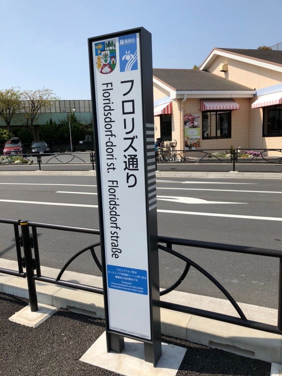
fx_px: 304
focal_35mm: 28
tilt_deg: -12.5
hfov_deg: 49.7
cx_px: 141
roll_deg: -0.9
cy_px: 188
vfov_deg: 63.4
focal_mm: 4
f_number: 1.8
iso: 20
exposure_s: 1/2288
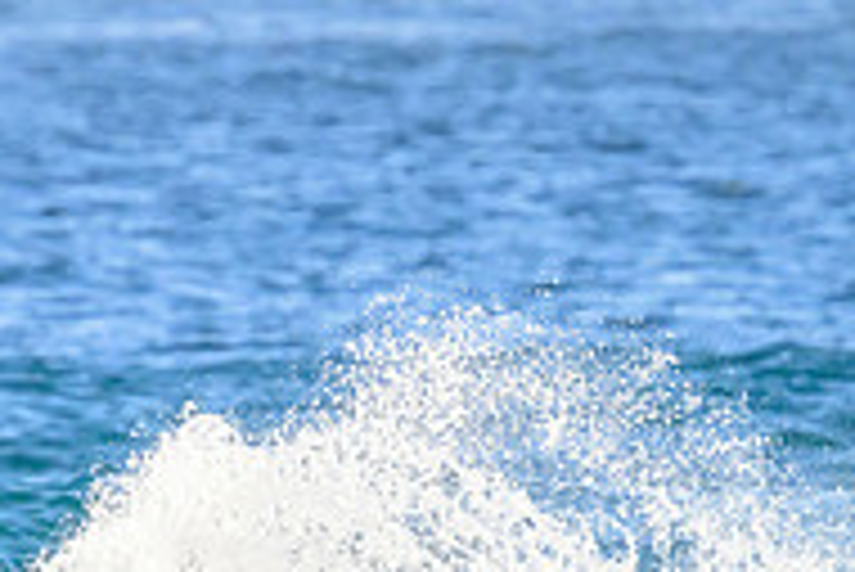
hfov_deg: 1.1
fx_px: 44326
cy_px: 835
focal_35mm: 1865
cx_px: 328
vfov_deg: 0.7
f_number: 11
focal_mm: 610
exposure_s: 1/2000
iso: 4000
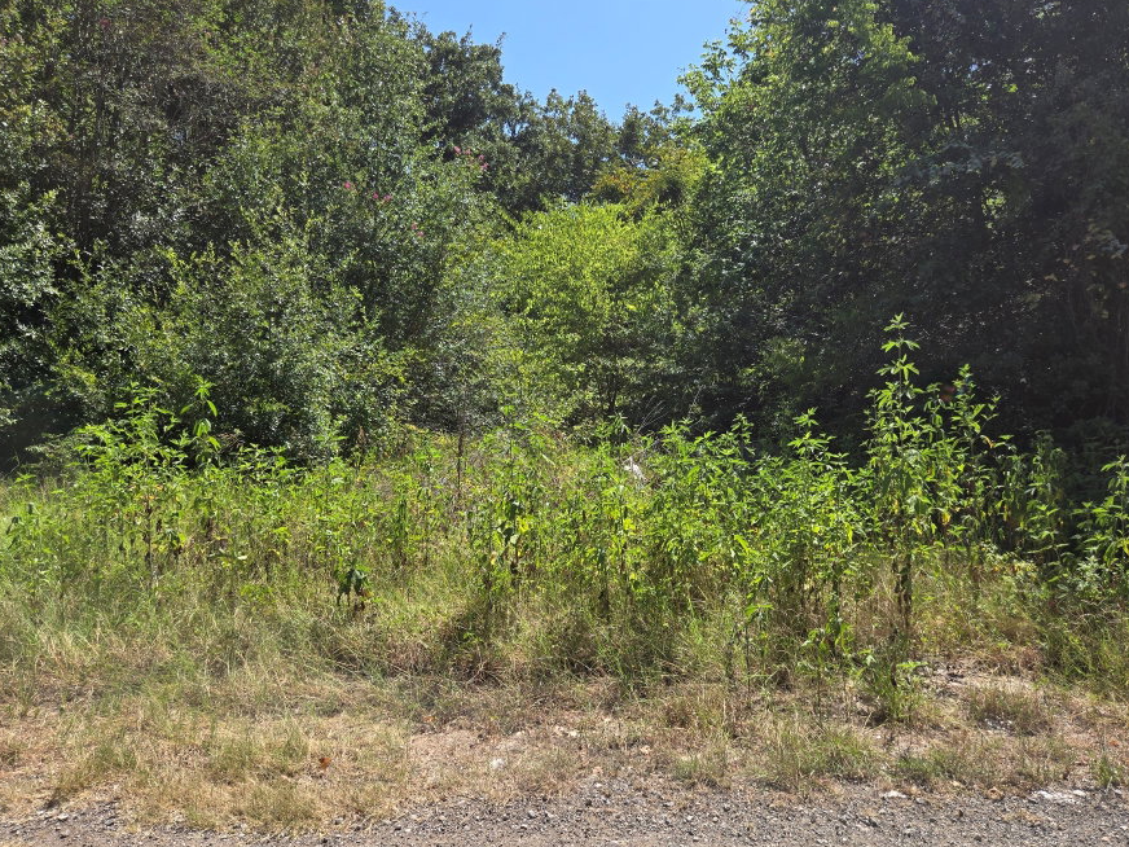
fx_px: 881
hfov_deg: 65.3
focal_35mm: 27
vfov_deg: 51.3
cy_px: 385
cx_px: 588
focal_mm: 5.4
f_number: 1.8
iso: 25
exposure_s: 1/1245
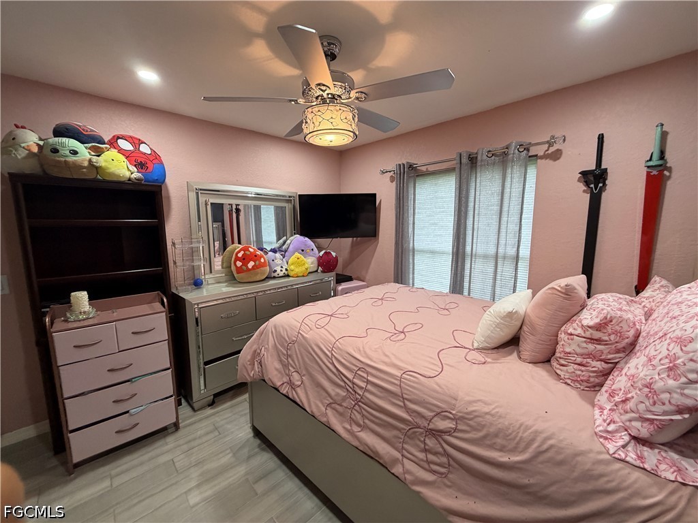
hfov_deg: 102.1
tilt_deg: -8.2
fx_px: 282
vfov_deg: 85.7
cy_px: 262
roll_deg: +0.7
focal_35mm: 14
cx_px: 349
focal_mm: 2.22
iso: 250
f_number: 2.2
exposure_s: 1/60
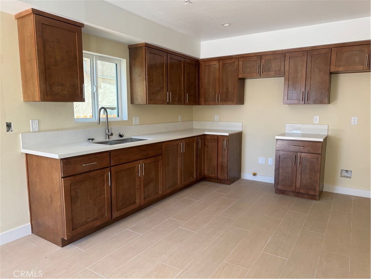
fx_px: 257
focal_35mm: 24
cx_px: 186
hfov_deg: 71.6
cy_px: 140
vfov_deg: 56.8
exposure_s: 1/121
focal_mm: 6.76
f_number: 1.78
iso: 80
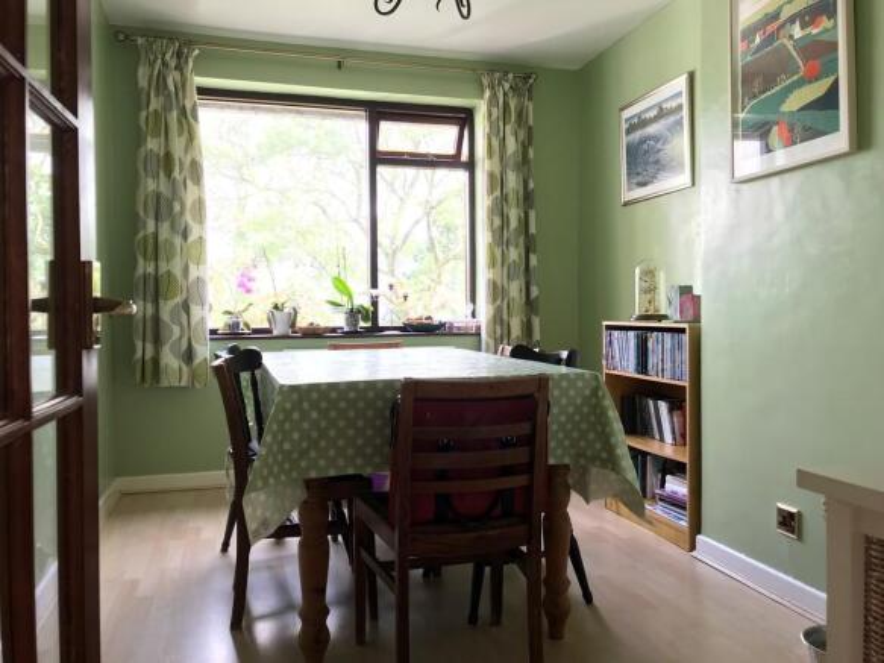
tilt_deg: -1.7
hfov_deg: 63.5
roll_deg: +0.2
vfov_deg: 49.7
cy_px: 332
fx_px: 715
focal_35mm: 28
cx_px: 442
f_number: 1.8
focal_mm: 3.99
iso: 25
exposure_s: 1/33
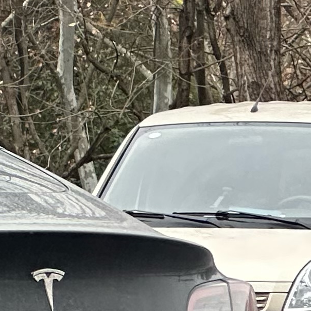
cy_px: 109
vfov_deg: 3.9
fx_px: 4615
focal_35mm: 454
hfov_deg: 3.8
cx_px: -563
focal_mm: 9
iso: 160
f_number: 2.8
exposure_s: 1/99
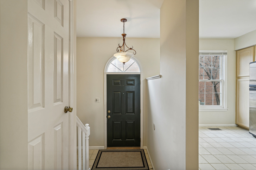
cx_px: 128
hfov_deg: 95.0
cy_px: 85
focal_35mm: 16
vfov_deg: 72.1
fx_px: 117
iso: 200
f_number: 8
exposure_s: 1/10
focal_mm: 16.5
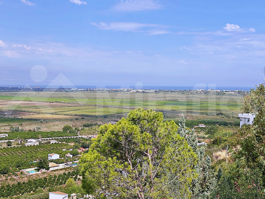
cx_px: 132
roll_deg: -0.6
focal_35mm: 48
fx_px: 367
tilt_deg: -2.9
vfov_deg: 30.3
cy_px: 100
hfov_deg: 39.7
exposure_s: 1/5882
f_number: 1.78
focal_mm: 6.86
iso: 64
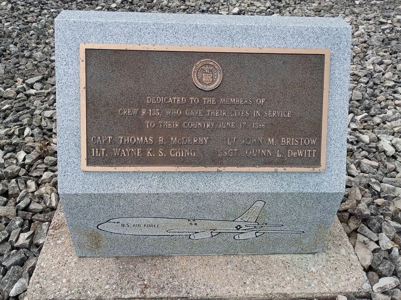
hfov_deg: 61.7
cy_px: 150
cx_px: 200
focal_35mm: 29
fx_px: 336
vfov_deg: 48.2
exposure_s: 1/470
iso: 100
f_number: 1.8
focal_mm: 4.27
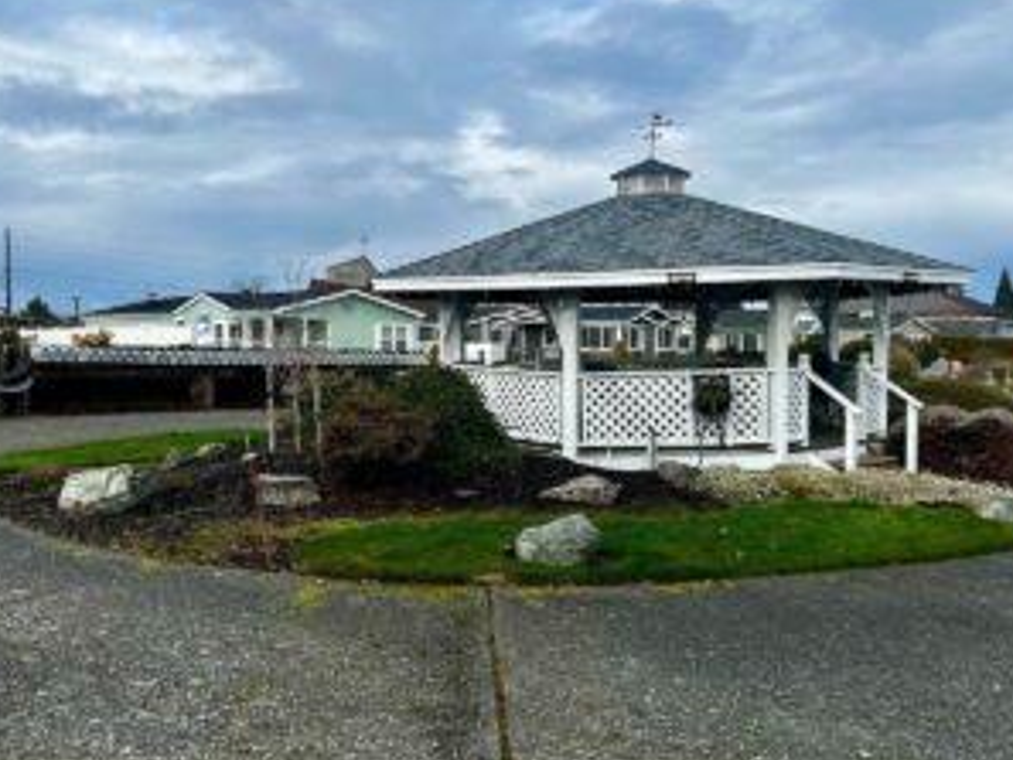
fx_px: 1025
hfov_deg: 52.5
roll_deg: -0.6
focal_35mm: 35
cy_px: 354
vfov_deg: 40.7
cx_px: 440
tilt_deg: -0.6
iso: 50
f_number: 1.5
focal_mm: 5.7
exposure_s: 1/3077
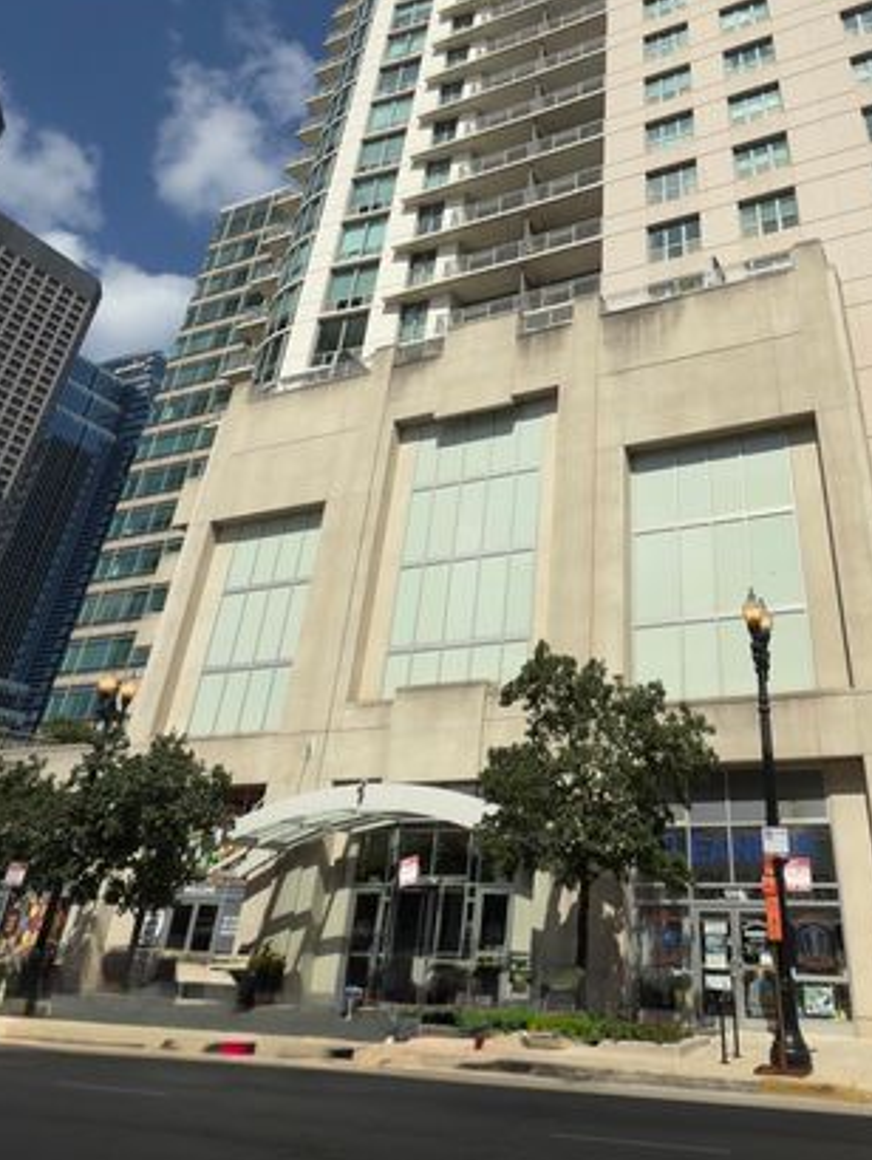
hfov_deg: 51.8
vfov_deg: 64.0
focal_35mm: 26
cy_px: 315
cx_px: 600
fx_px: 872
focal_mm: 2.22
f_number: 2.2
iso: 16
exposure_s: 1/2004
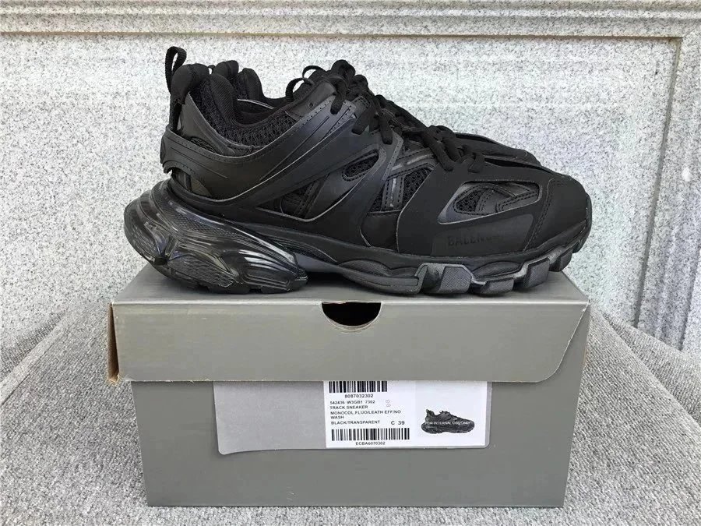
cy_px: 263
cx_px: 350
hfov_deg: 58.4
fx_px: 628
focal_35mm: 31
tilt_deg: -18.9
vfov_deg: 45.4
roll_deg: -0.1
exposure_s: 1/155
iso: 25
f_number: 2.4
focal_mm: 3.3
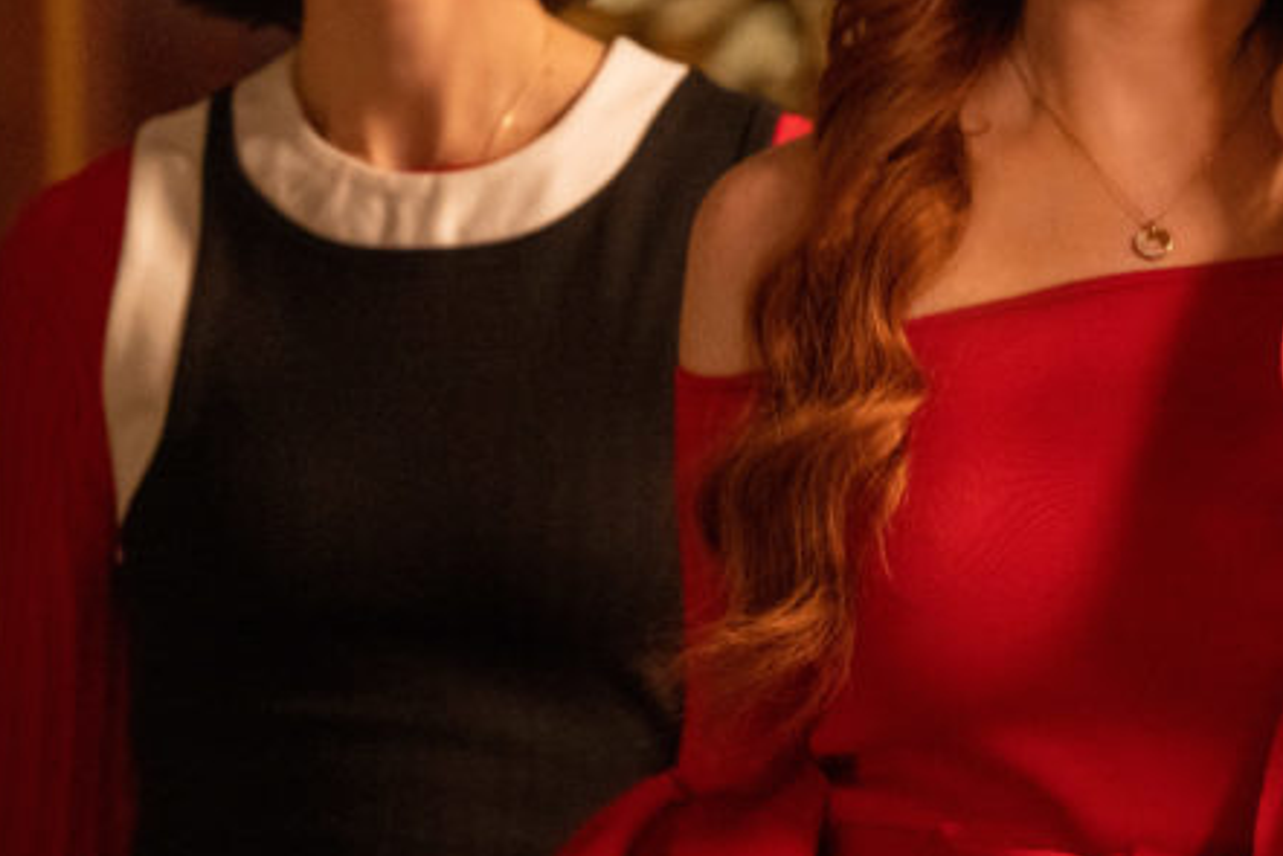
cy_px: 312
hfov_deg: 4.4
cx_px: 1329
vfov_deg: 3.0
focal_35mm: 463
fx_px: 16505
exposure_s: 1/125
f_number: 4.5
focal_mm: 200
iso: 5000
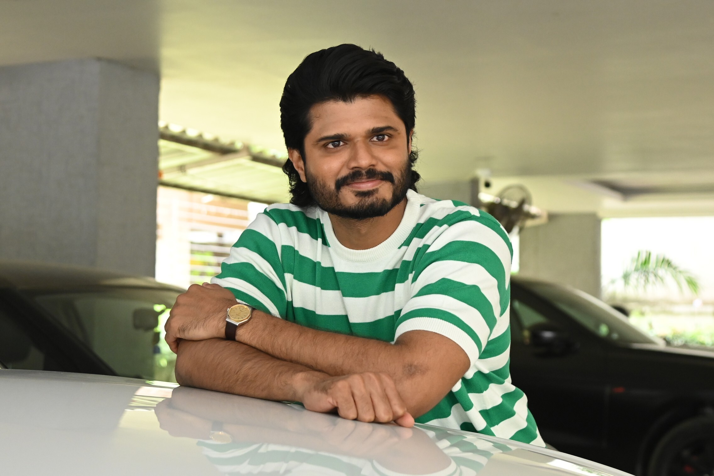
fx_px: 1368
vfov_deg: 19.7
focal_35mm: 69
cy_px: 238
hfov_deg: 29.2
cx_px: 357
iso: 2500
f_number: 4
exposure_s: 1/200
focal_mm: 46
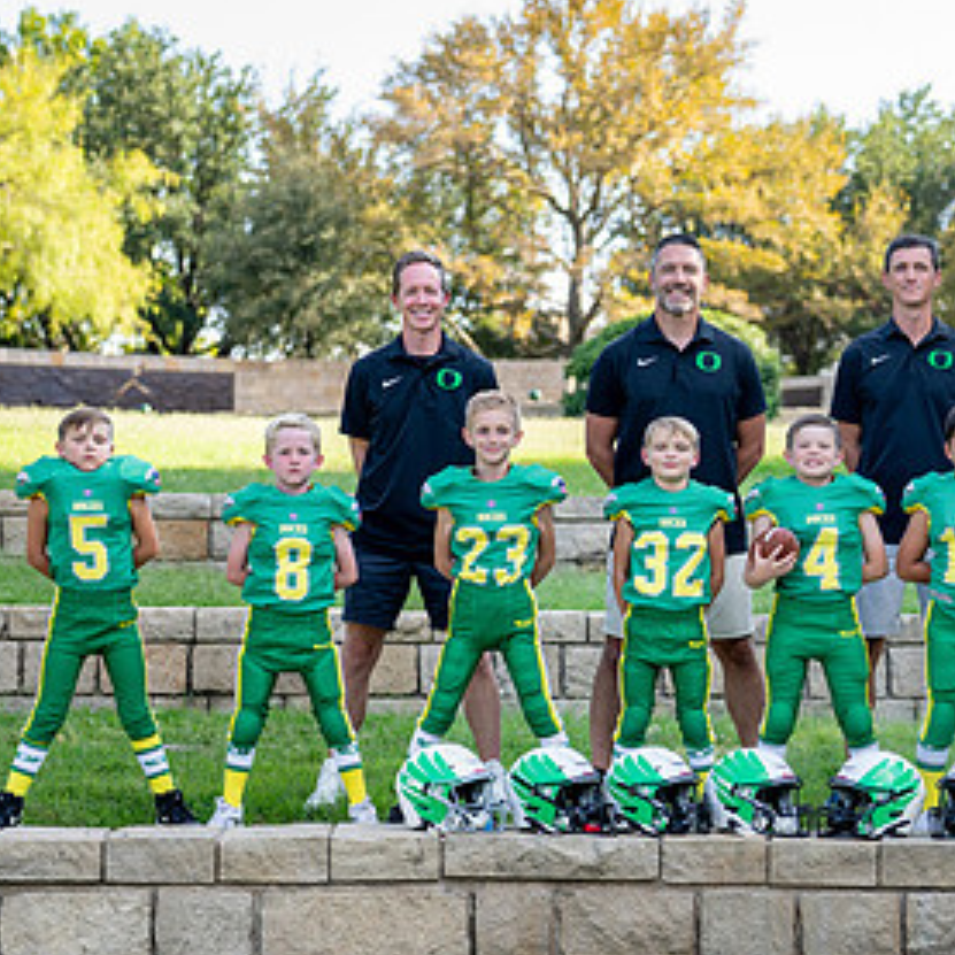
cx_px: 846
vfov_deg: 16.7
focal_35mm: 104
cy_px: 573
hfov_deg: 16.5
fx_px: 3246
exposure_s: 1/400
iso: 64
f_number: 2.2
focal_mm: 50
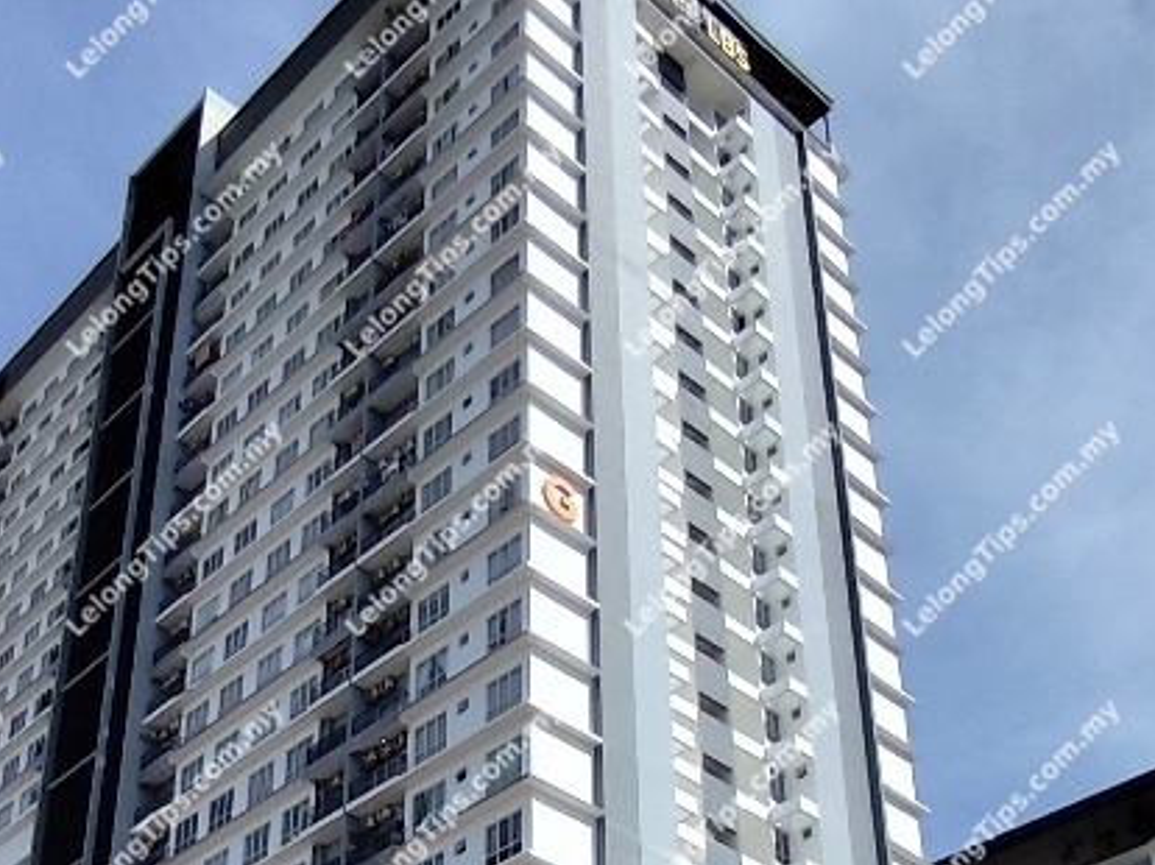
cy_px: 823
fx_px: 1567
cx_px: 335
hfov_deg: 39.7
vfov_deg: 29.2
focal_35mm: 47
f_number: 2.2
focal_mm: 1.65
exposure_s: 1/1854
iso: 50
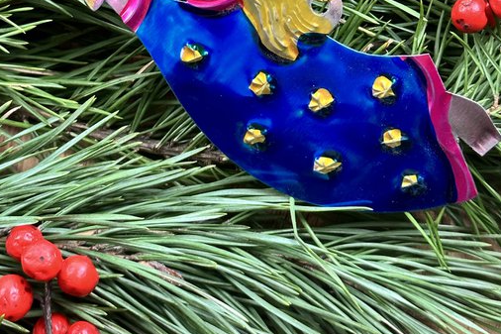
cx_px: 226
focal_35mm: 79
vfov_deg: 17.0
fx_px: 1099
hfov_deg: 25.7
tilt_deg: -78.6
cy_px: 40
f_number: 1.78
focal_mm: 6.86
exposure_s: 1/50
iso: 250
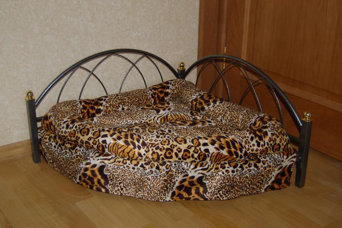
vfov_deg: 28.0
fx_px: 456
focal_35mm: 48
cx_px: 171
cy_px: 114
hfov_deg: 41.1
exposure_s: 1/60
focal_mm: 32
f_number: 4.5
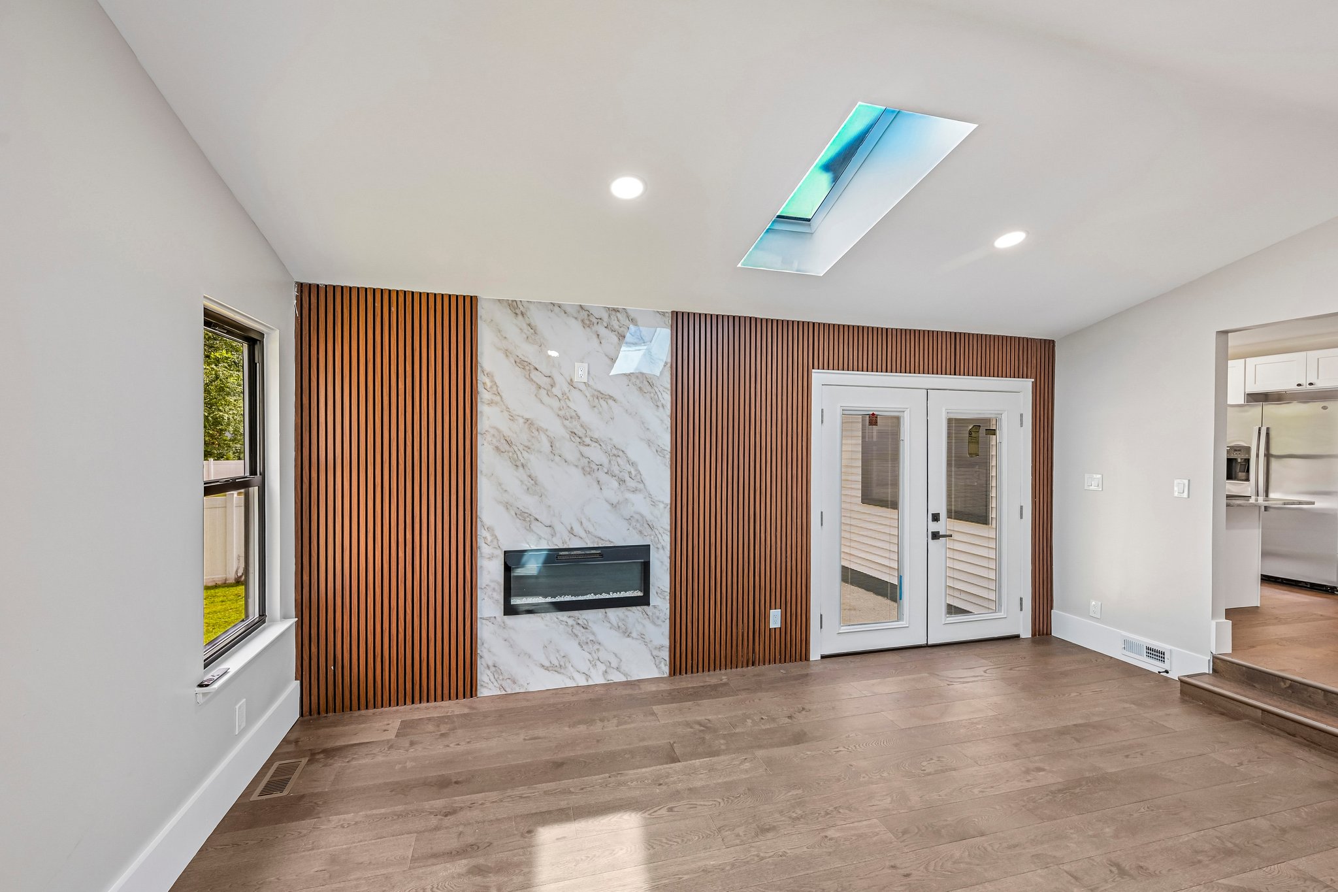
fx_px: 520
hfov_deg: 104.3
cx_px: 669
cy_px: 446
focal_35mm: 14
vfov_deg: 81.2
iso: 320
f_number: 8
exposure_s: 1/15
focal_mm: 14
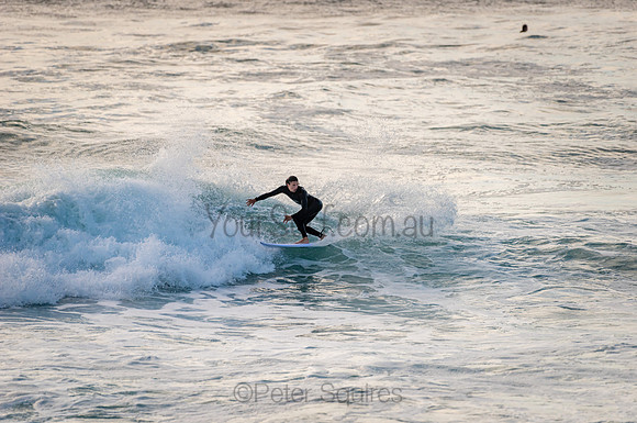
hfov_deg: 4.1
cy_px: 212
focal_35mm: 501
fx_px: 8848
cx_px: 318
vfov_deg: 2.7
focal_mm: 500
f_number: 5.6
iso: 220
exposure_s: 1/2000
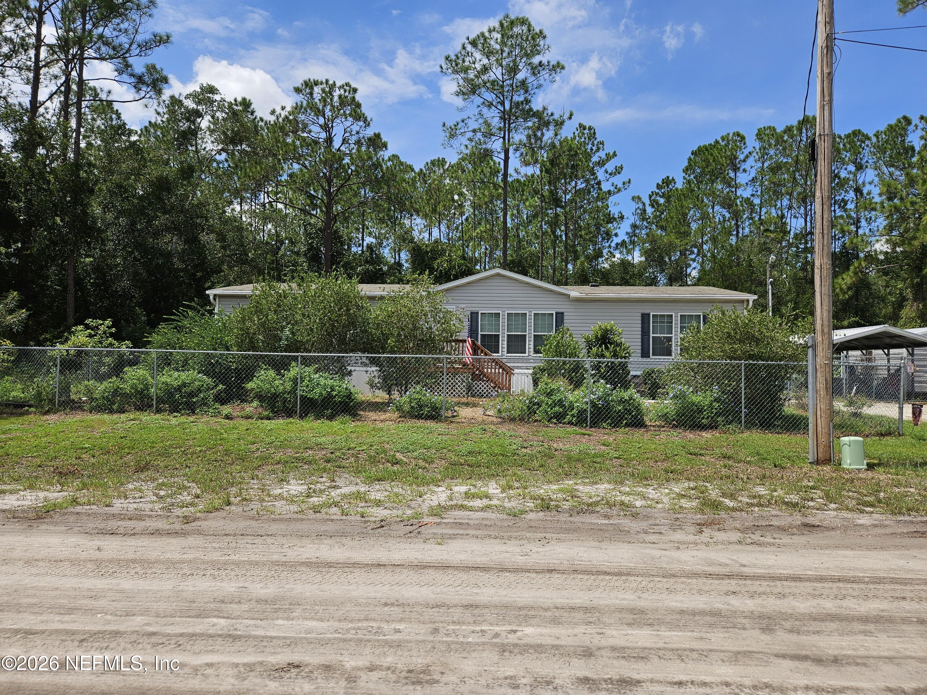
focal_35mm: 23
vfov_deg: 58.9
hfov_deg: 73.9
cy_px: 348
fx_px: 616
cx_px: 464
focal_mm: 5.4
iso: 25
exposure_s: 1/2490
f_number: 1.8
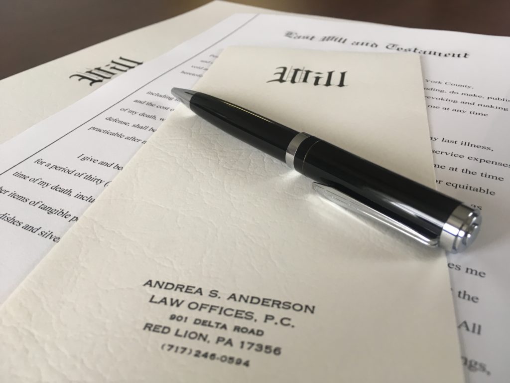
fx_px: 427
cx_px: 255
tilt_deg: -36.0
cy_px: 192
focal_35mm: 29
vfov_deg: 48.2
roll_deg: +1.5
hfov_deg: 61.7
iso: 50
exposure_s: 1/30
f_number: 2.2
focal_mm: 4.15
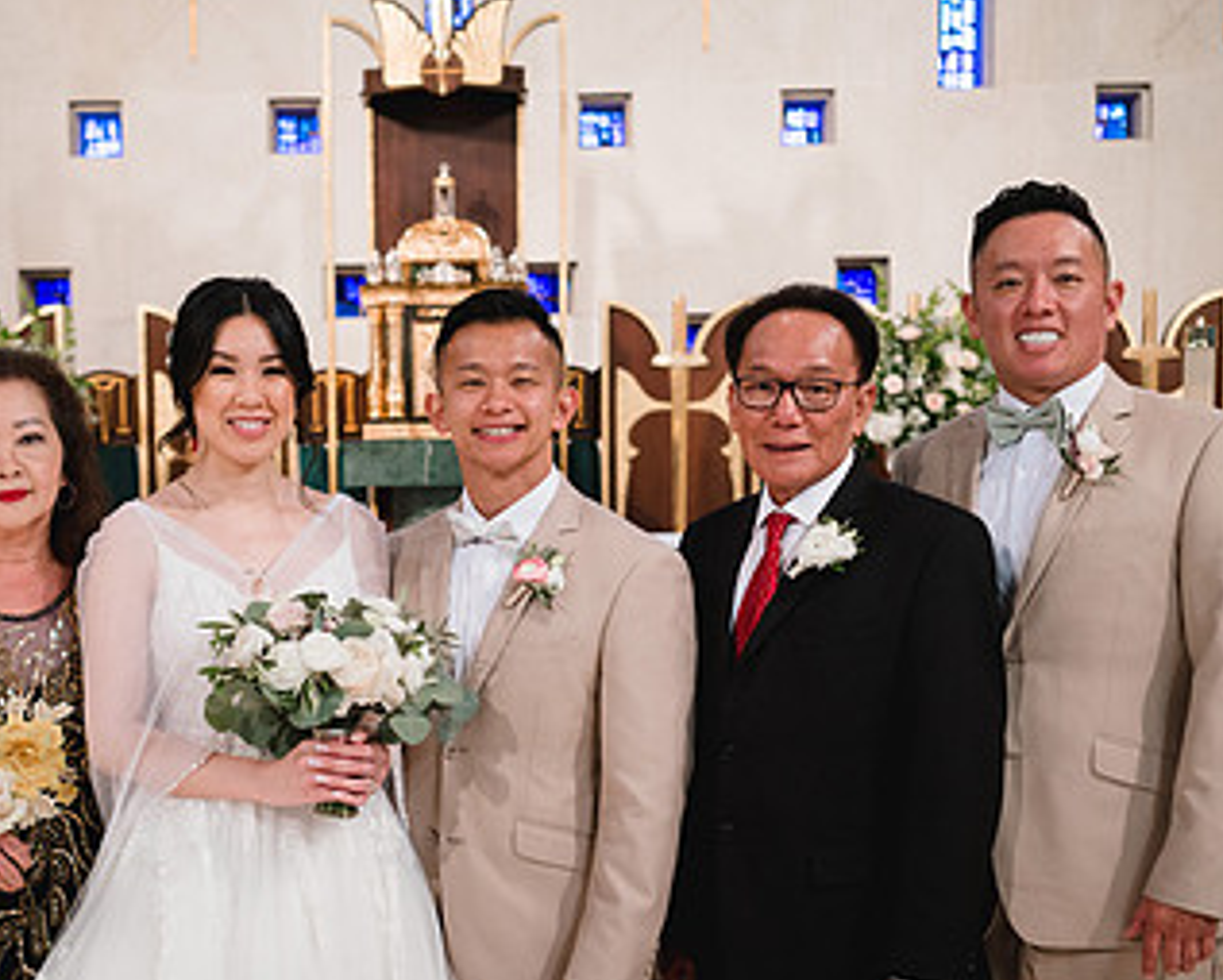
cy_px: 646
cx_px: 401
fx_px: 2246
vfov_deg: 24.5
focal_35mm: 62
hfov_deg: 30.2
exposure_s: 1/200
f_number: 3.2
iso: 1000
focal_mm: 35
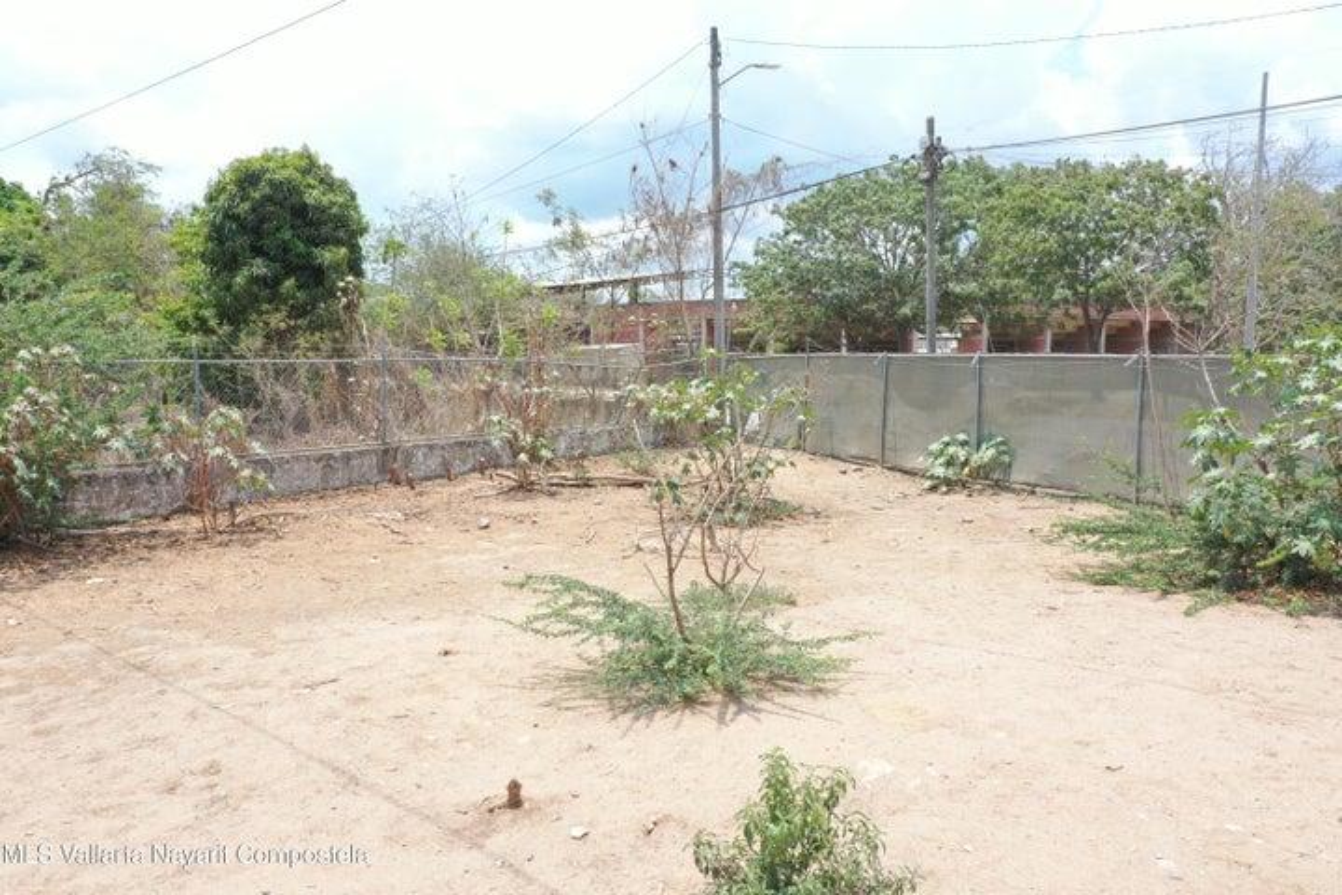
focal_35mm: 28
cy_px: 448
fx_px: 1044
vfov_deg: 46.4
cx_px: 671
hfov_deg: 65.5
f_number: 5.6
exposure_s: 1/320
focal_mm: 10.26
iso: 100
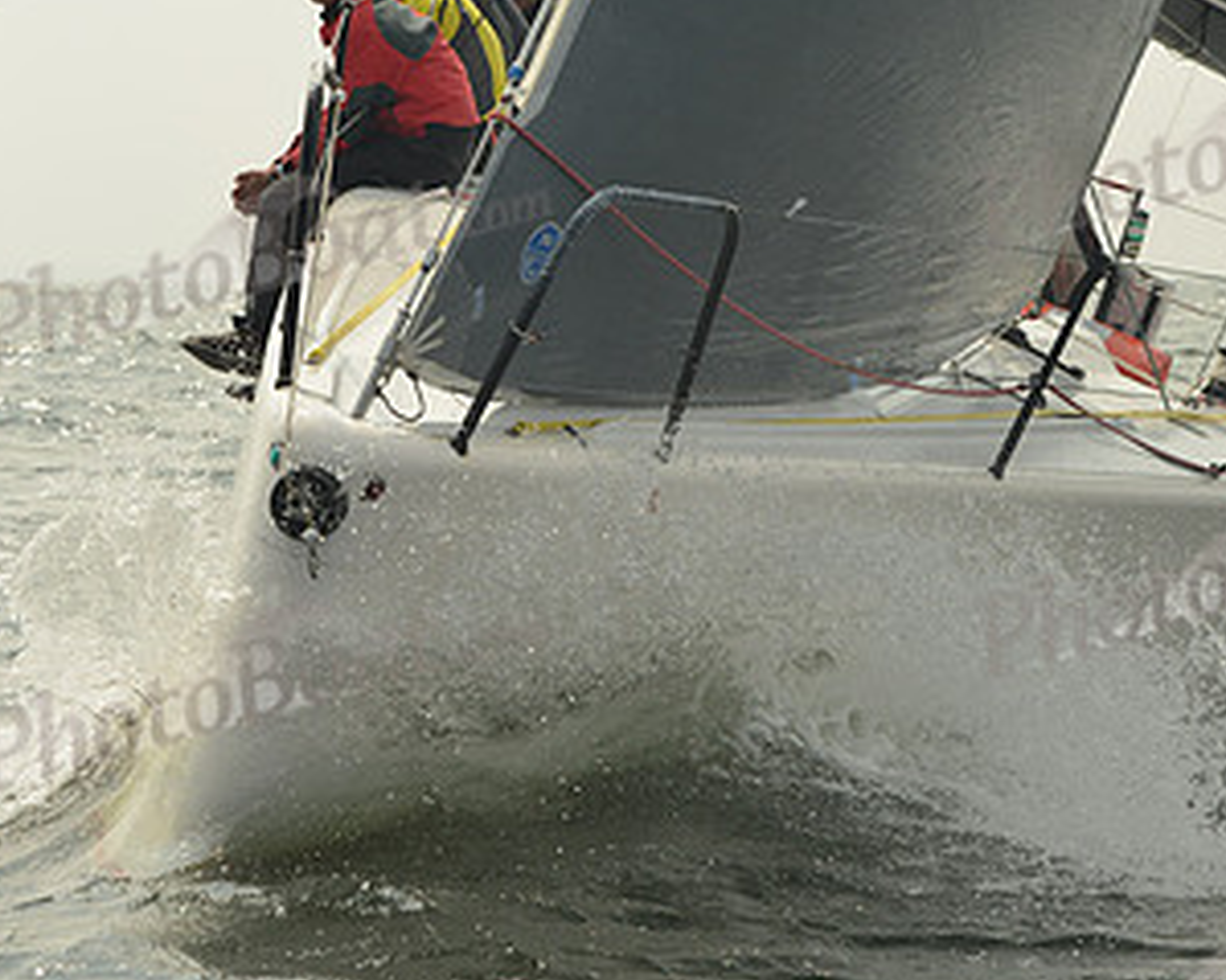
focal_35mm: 155
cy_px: 416
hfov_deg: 12.4
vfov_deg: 10.0
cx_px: 767
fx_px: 5622
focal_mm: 85
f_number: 9
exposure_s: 1/1250
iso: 320
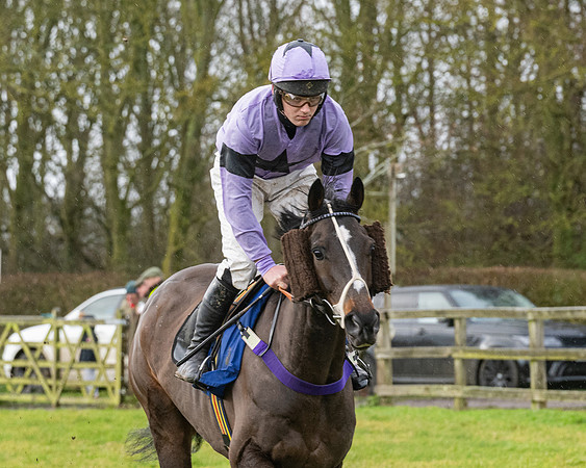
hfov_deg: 6.2
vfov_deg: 5.0
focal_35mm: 310
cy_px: 281
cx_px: 308
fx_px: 5381
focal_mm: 125
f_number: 5
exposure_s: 1/500
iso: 800
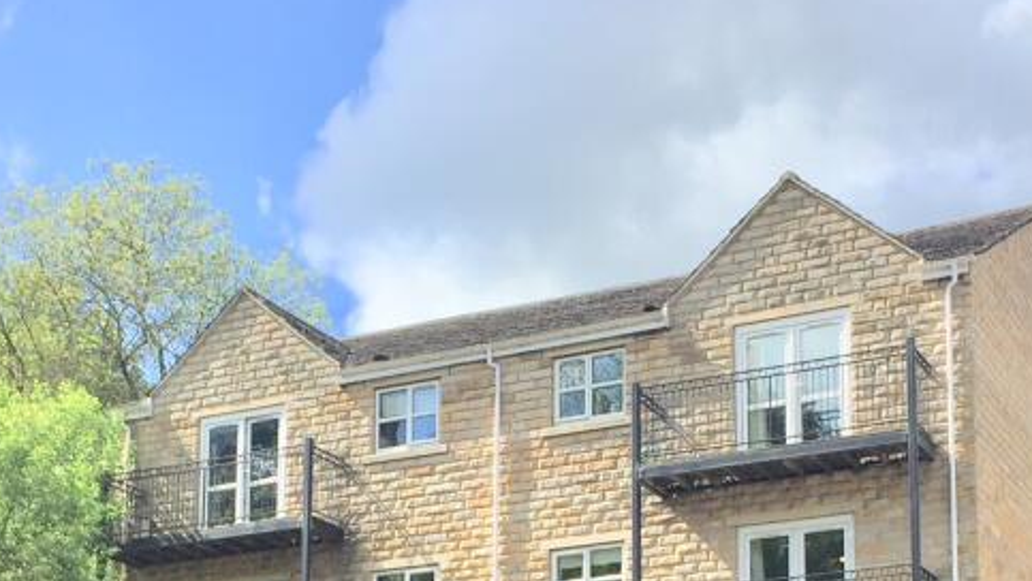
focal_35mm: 67
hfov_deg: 31.4
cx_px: 581
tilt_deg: +9.2
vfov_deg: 17.0
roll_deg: +0.3
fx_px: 1834
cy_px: 739
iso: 32
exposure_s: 1/2198
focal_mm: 4.15
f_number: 2.2
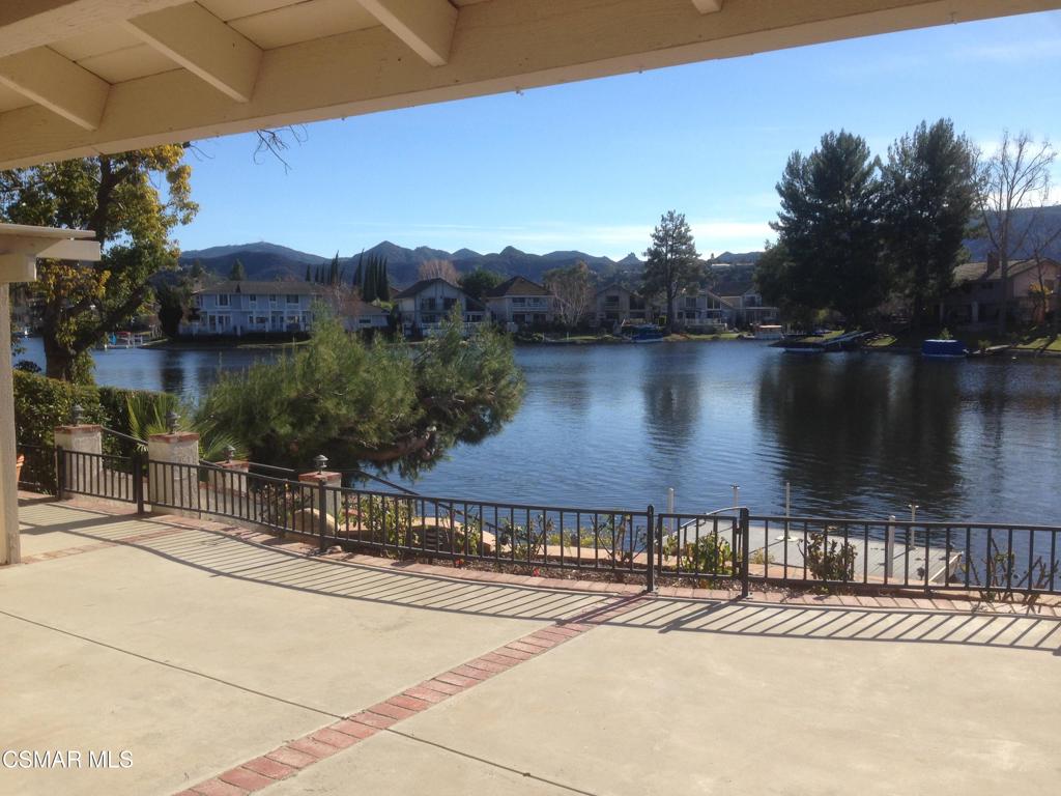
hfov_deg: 55.4
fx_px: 1011
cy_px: 398
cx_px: 530
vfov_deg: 42.9
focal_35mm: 33
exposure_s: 1/1506
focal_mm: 4.12
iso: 50
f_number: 2.4
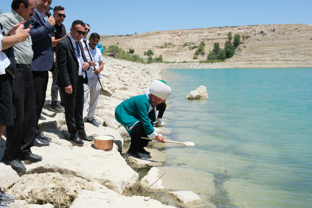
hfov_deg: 49.6
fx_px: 338
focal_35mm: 39
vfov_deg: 34.2
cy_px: 104
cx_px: 156
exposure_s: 1/250
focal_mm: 25.7
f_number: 11
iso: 320
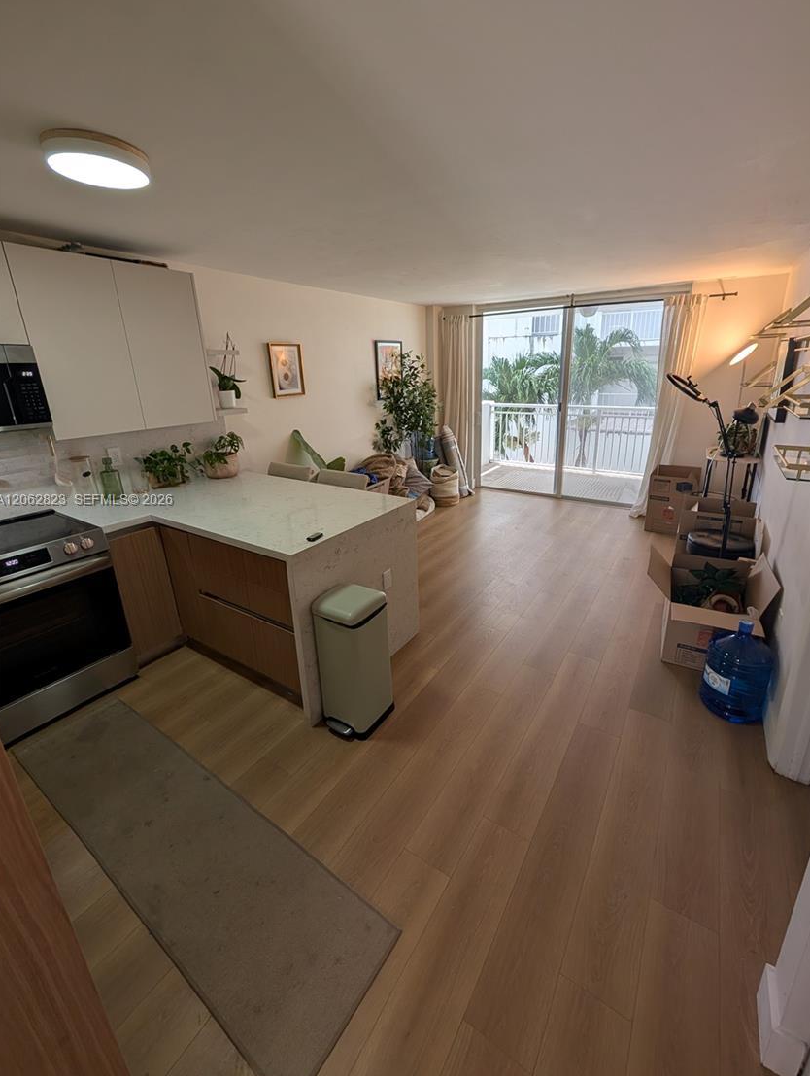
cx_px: 432
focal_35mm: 13
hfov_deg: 89.9
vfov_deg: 105.9
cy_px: 501
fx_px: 405
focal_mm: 2.02
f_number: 1.7
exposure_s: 1/178
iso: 57
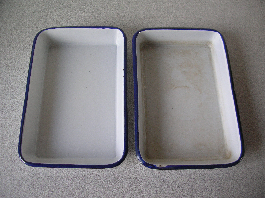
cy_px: 99
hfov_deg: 52.7
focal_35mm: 35
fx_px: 268
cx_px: 132
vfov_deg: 40.6
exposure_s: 1/27
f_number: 2.8
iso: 50
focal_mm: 5.8
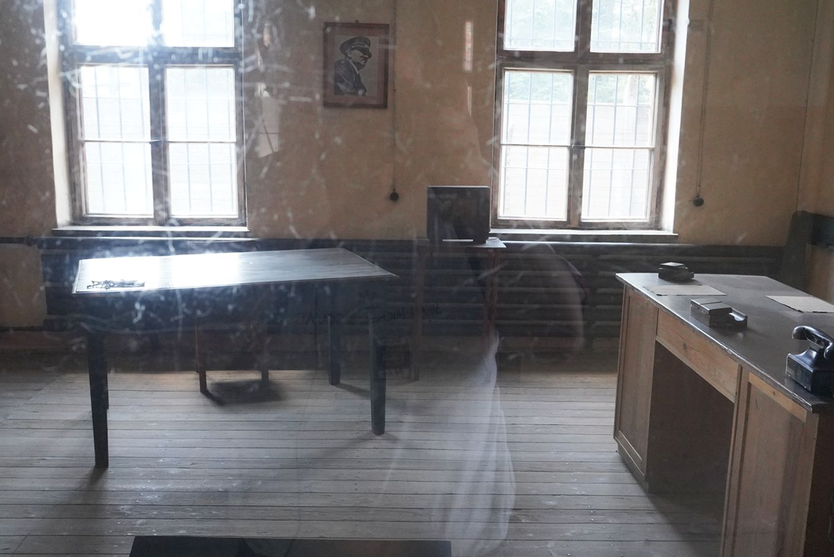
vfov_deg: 37.9
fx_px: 811
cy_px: 277
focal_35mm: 35
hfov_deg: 54.4
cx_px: 396
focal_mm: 24
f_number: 8
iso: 3200
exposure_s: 1/80
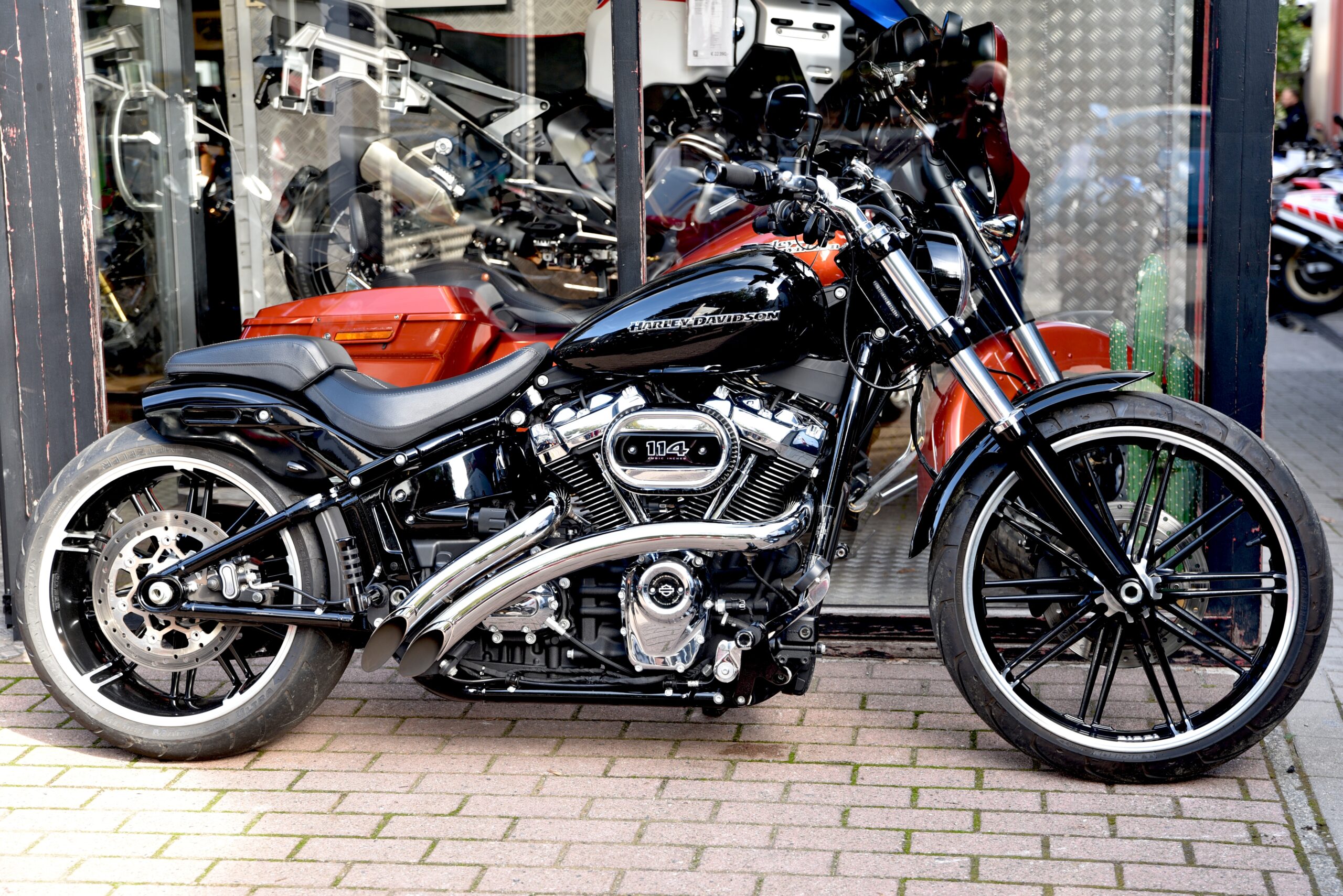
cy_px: 448
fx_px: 2314
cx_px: 672
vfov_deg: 21.9
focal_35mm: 62
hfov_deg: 32.4
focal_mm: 62
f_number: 4
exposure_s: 1/60
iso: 200
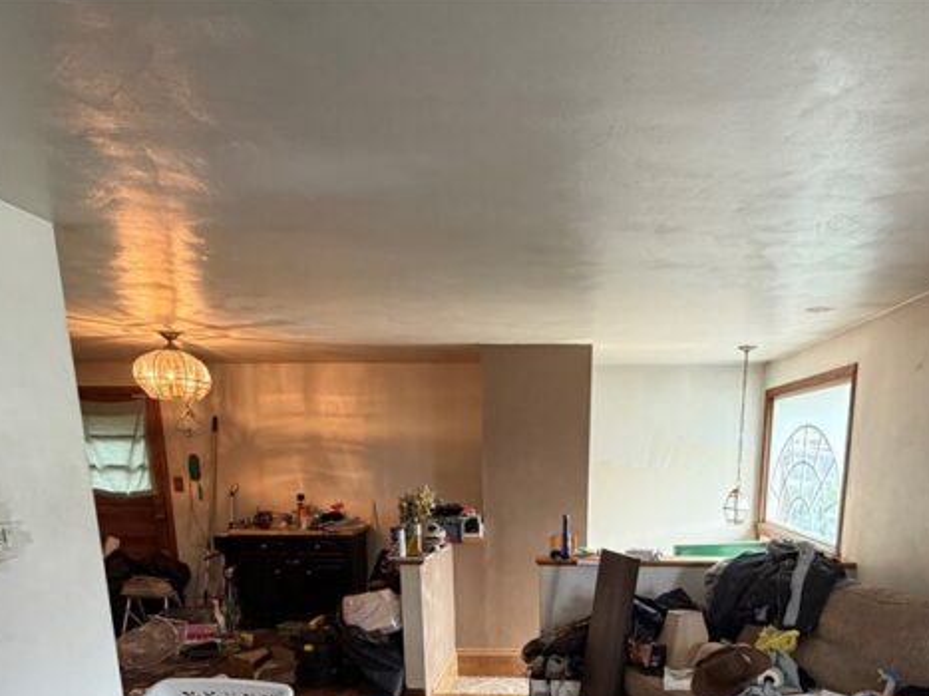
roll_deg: +0.0
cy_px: 587
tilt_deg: -11.5
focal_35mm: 24
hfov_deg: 70.8
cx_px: 559
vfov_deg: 52.0
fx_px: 644
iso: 400
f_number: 2.2
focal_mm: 2.22
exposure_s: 1/60
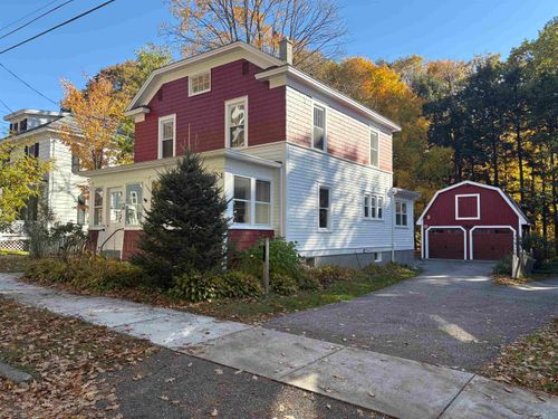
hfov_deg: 67.3
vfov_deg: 53.1
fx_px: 419
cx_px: 279
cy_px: 210
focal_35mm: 26
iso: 64
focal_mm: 5.96
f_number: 1.6
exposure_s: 1/920
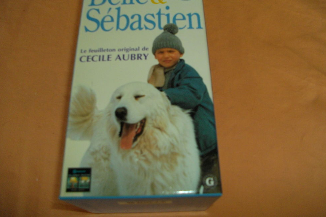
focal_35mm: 34
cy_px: 93
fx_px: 308
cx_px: 164
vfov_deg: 38.8
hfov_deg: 55.8
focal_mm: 5.7
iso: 200
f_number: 2.9
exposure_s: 1/50
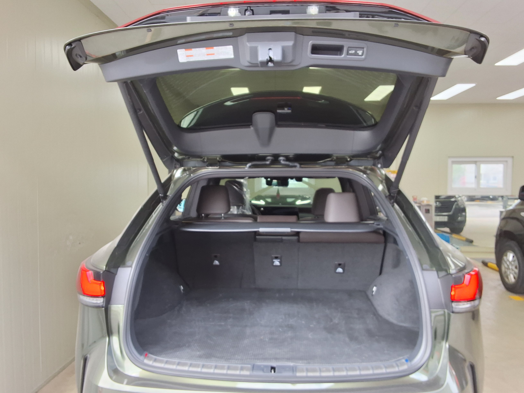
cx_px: 262
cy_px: 196
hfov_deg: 63.4
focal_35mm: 28
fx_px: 424
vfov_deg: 49.7
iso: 50
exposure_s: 1/120
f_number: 1.9
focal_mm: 2.91
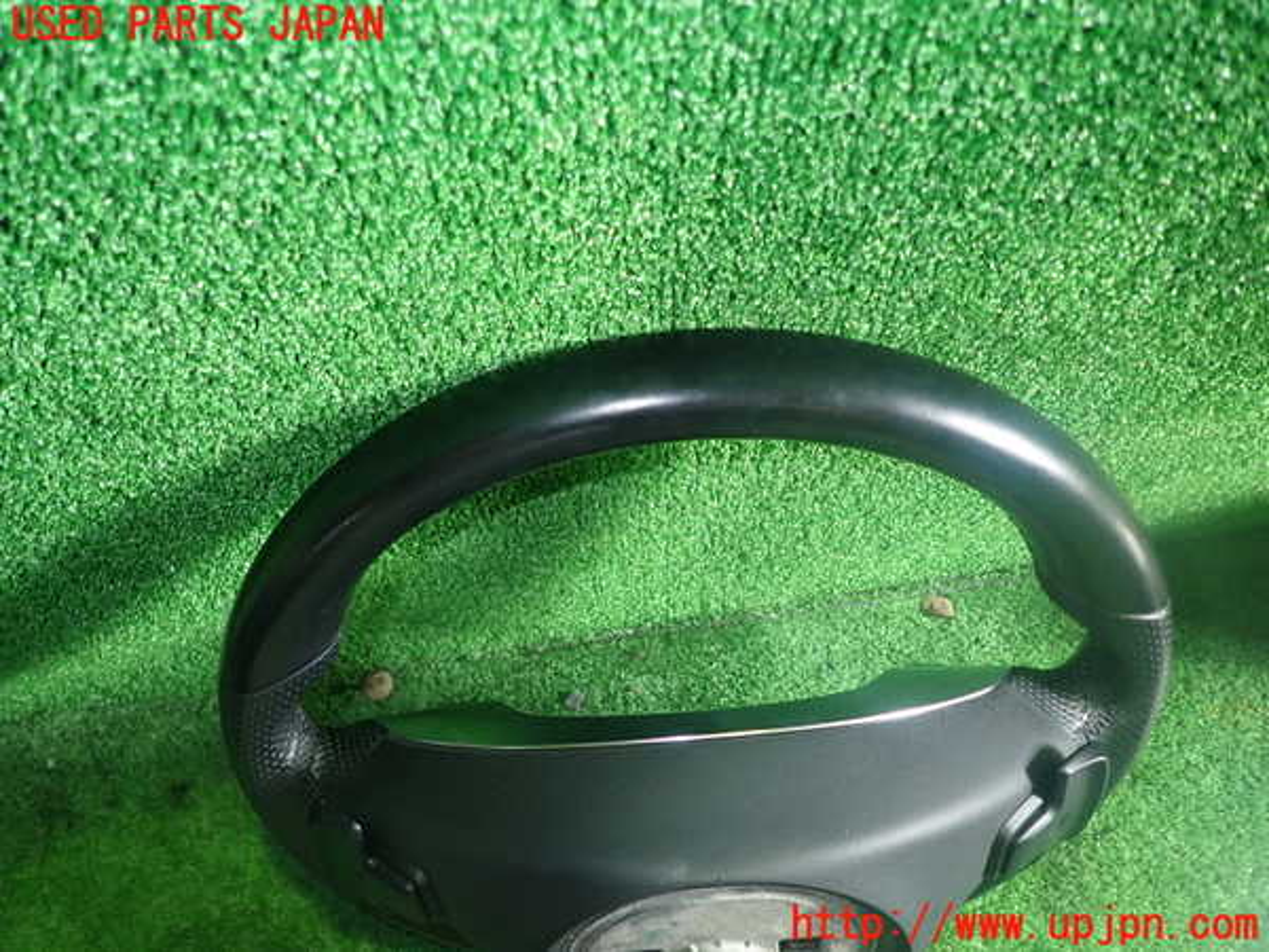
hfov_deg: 69.4
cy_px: 476
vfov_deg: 54.9
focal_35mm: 25
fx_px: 916
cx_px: 634
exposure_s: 1/30
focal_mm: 4.5
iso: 200
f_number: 2
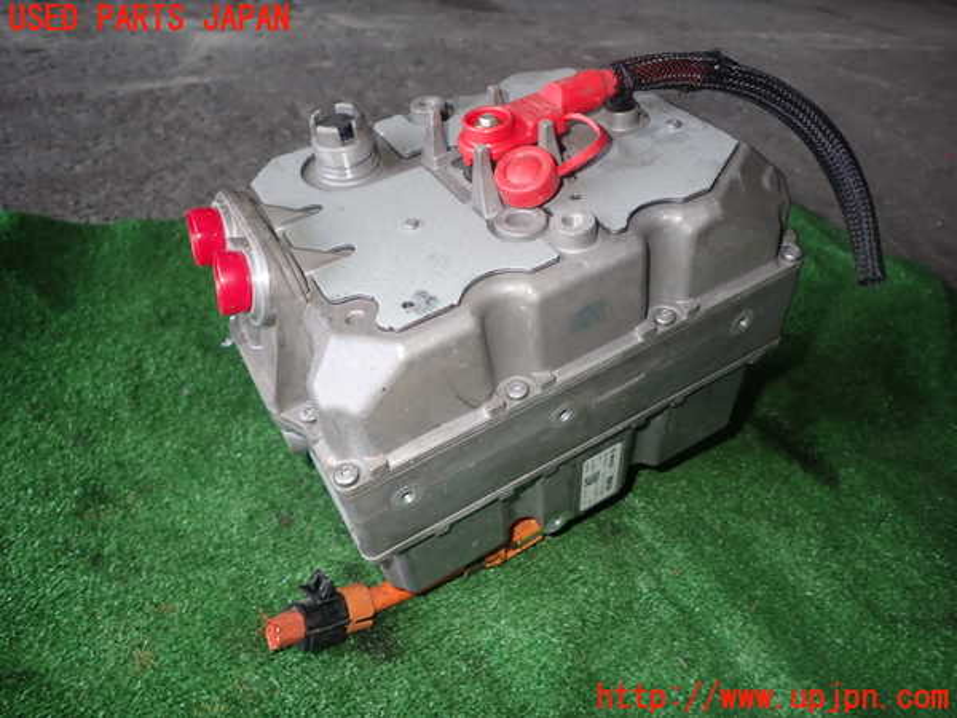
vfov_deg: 54.9
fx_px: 691
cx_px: 478
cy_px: 359
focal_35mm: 25
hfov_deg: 69.4
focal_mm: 4.5
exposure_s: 1/30
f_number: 5.6
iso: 100
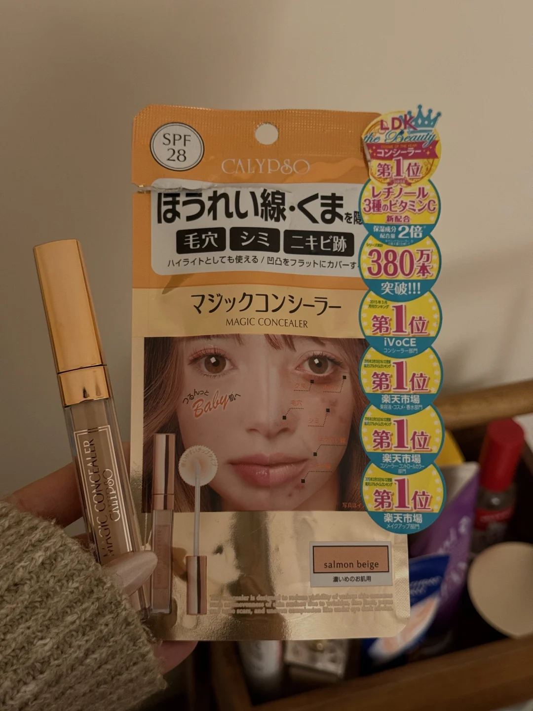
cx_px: 266
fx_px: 985
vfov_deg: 39.7
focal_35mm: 48
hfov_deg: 30.3
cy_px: 356
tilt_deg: -46.4
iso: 320
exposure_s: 1/33
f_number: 1.78
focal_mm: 6.76
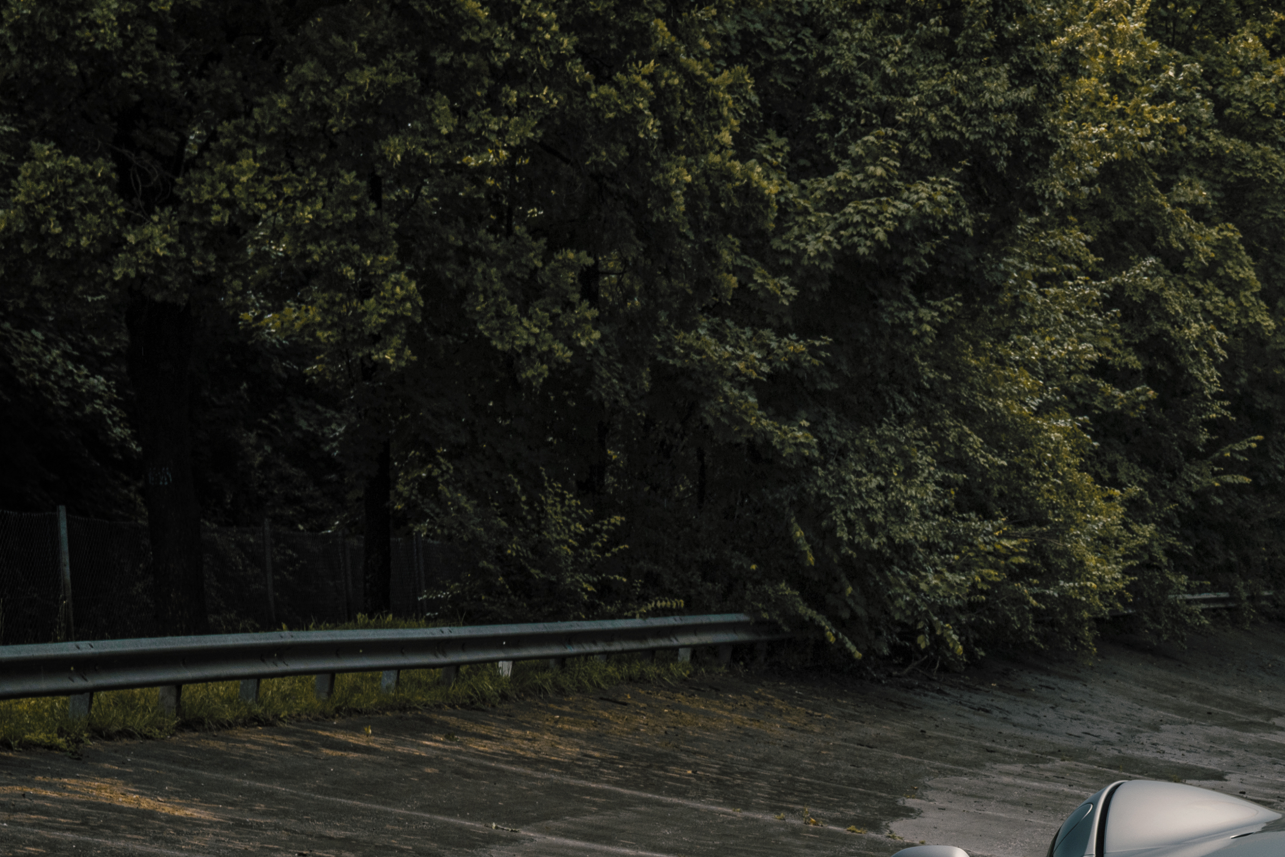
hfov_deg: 15.5
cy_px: 994
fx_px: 4569
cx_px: 1507
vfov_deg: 10.6
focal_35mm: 128
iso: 100
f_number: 9
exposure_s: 1/200
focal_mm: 50
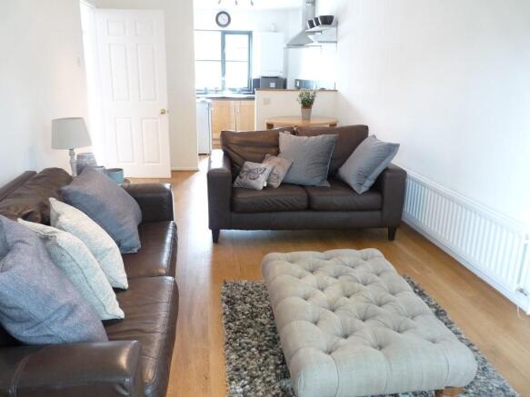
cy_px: 198
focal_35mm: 27
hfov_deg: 65.3
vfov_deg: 51.3
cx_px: 265
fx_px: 413
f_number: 2.8
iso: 400
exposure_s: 1/20
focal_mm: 4.8
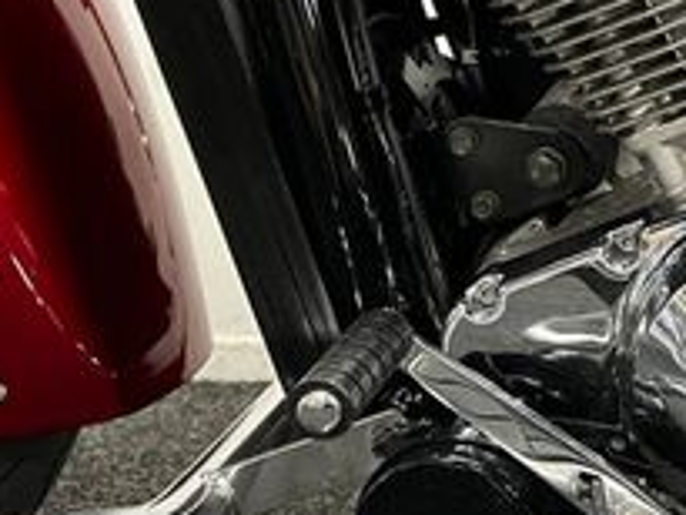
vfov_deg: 17.7
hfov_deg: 20.7
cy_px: -23
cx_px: 1014
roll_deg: -2.1
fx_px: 1606
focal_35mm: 81
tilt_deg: -4.2
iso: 500
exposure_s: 1/33
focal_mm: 5.1
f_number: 1.6
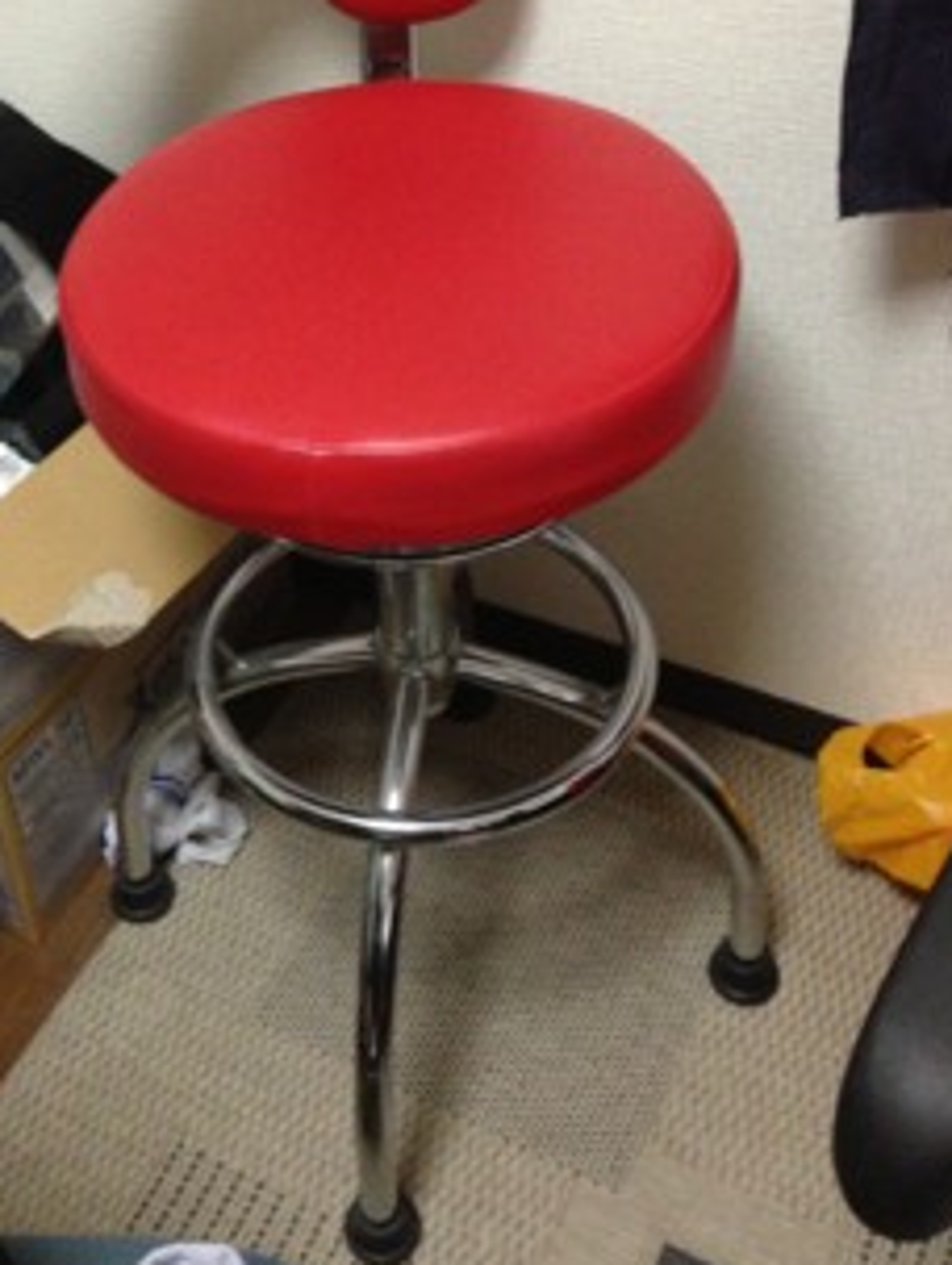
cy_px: 363
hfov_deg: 29.6
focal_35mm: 49
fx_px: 1793
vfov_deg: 38.2
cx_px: 338
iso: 400
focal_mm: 4.13
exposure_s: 1/20
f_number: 2.4
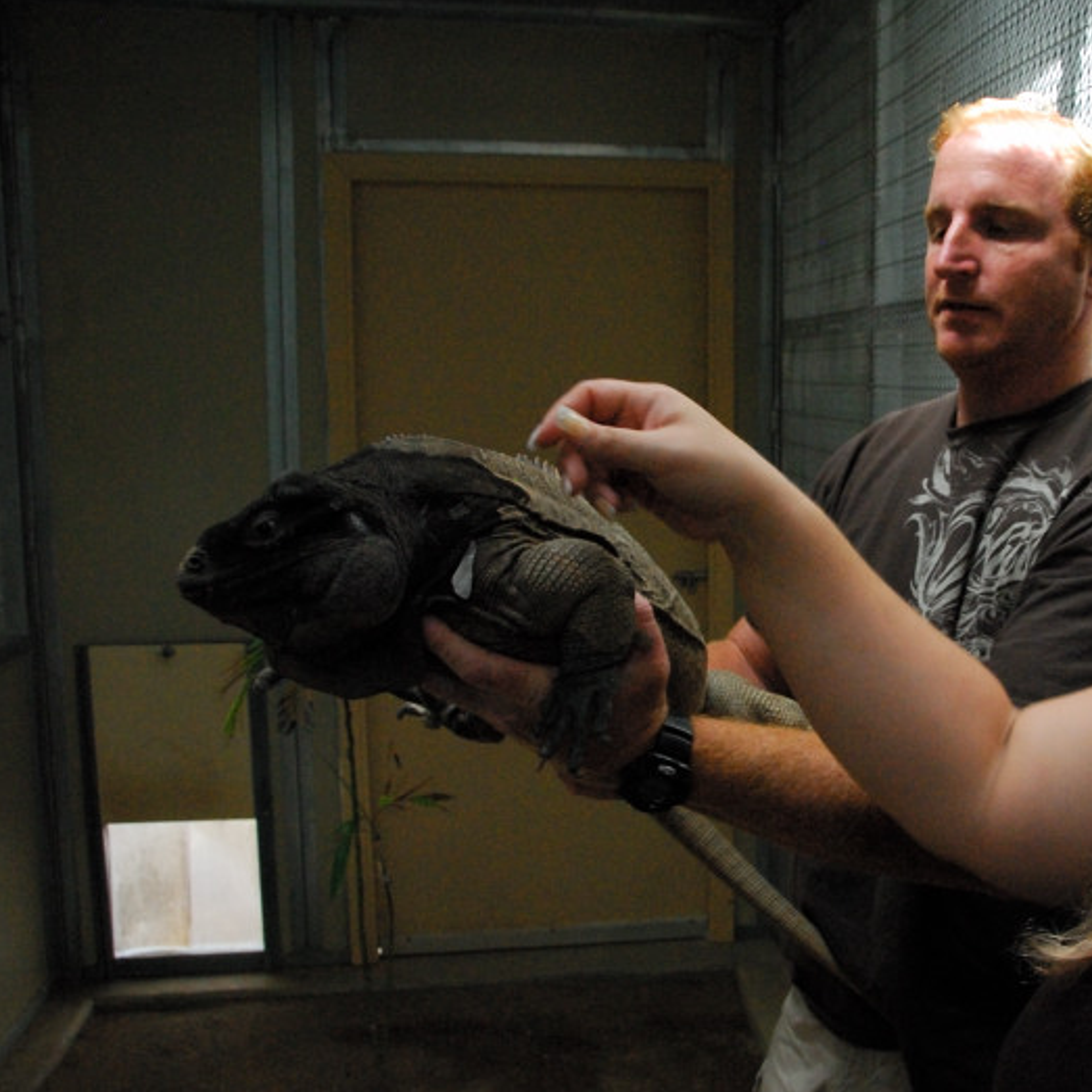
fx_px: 1392
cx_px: 798
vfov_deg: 42.8
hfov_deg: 41.8
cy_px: 552
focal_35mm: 39
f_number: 8
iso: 1600
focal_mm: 20
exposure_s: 1/160
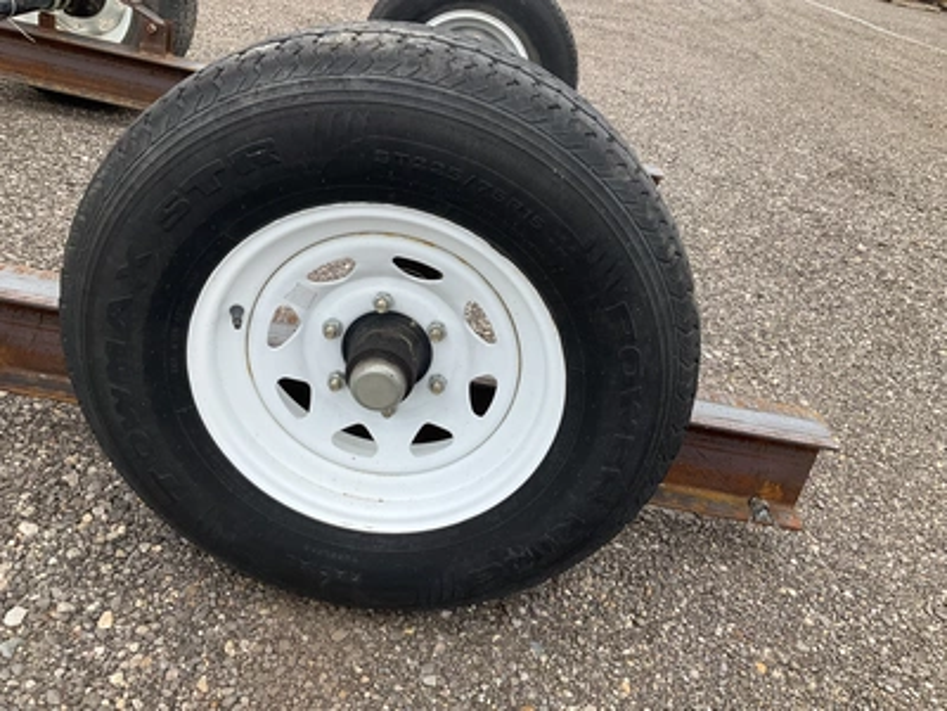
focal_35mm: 29
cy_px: 356
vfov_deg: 48.2
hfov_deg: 61.7
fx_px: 793
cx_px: 474
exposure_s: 1/739
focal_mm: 3
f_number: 1.8
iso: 25
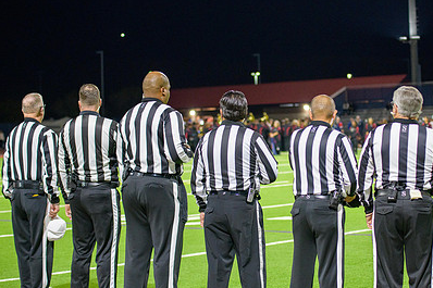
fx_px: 1262
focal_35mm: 105
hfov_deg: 19.4
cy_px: 164
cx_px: 280
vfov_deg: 13.0
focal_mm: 72
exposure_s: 1/250
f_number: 2.8
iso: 1250
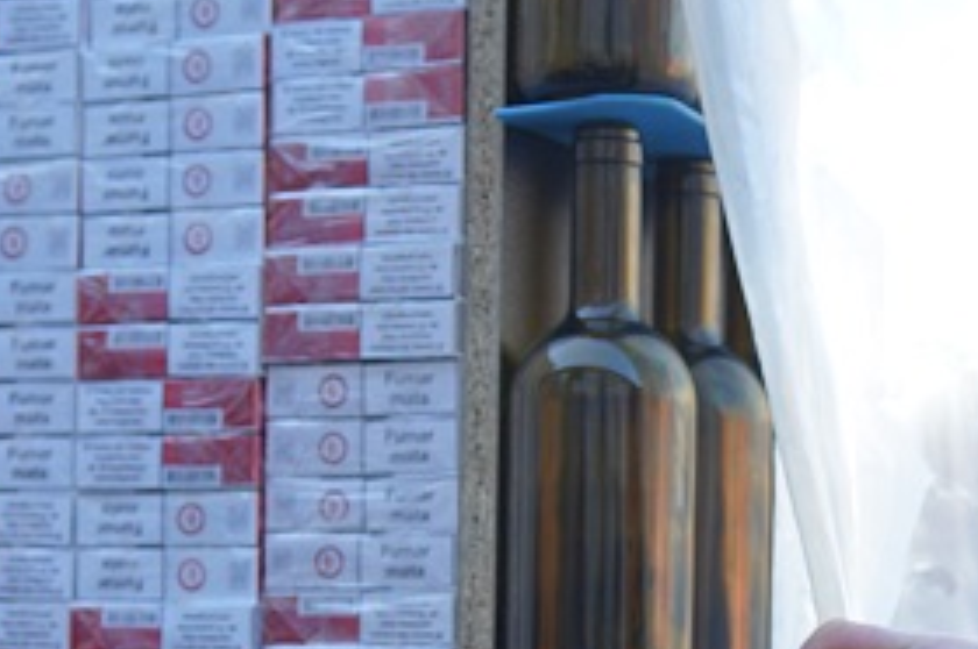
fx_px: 3392
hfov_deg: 16.3
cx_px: 702
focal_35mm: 125
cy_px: 747
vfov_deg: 10.8
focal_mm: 35
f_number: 4
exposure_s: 1/160
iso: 200
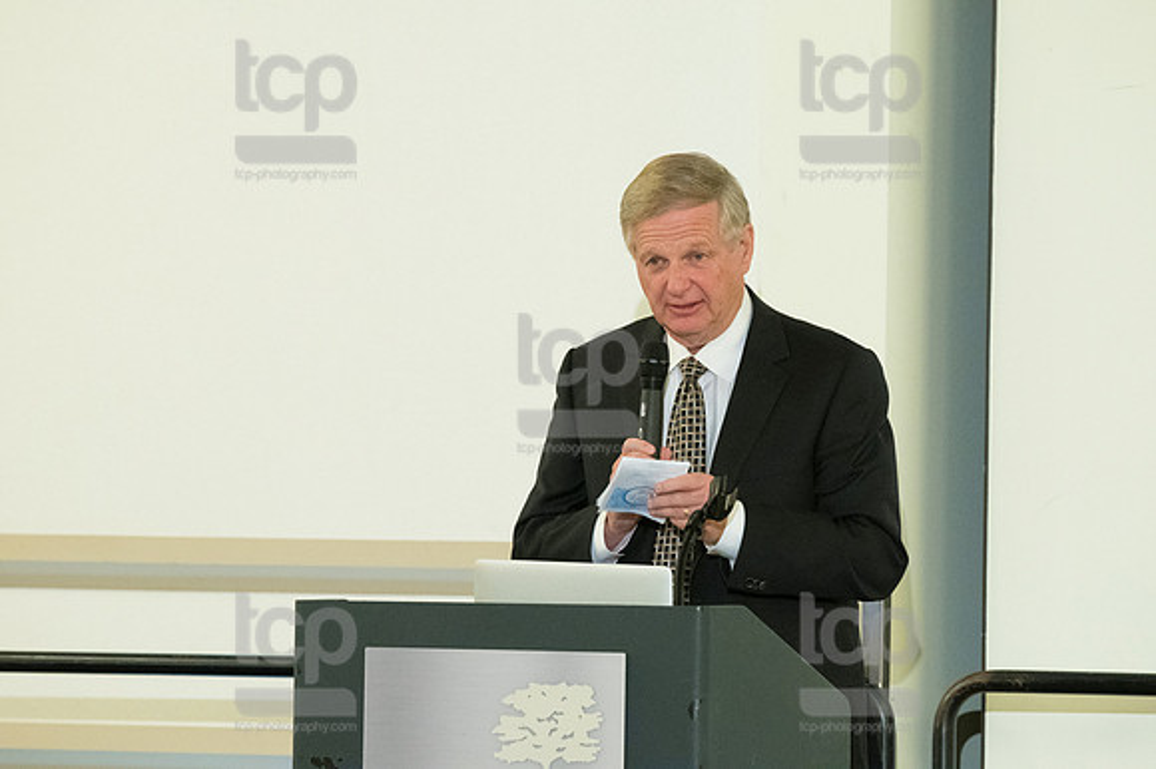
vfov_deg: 4.6
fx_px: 9627
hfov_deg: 6.9
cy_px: 384
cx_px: 578
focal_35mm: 300
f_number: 4.5
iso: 3200
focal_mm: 200
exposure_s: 1/400
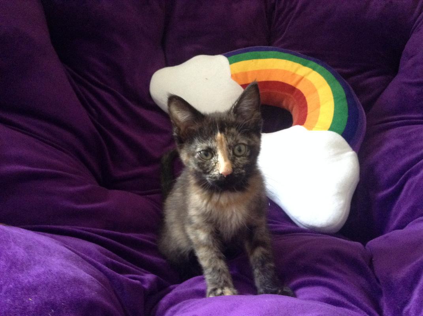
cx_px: 212
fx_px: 403
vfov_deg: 42.8
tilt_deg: -25.1
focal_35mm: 33
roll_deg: -1.2
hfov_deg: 55.4
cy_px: 158
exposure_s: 1/15
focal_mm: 3.3
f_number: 2.4
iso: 320
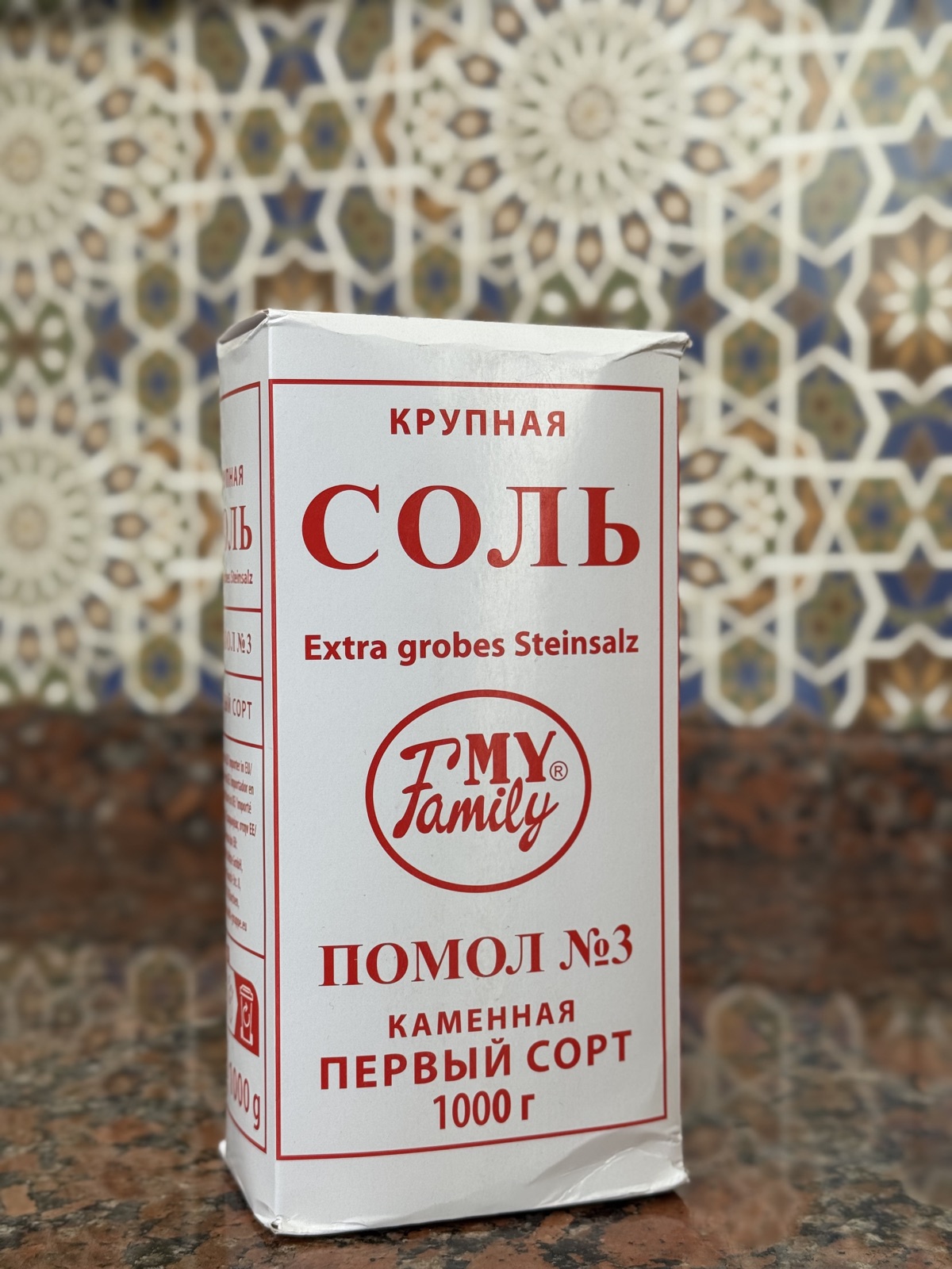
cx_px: 476
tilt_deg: -0.9
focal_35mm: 48
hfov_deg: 30.3
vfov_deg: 39.7
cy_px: 634
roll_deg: -0.3
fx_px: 1760
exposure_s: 1/349
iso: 64
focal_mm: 6.76
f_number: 1.78
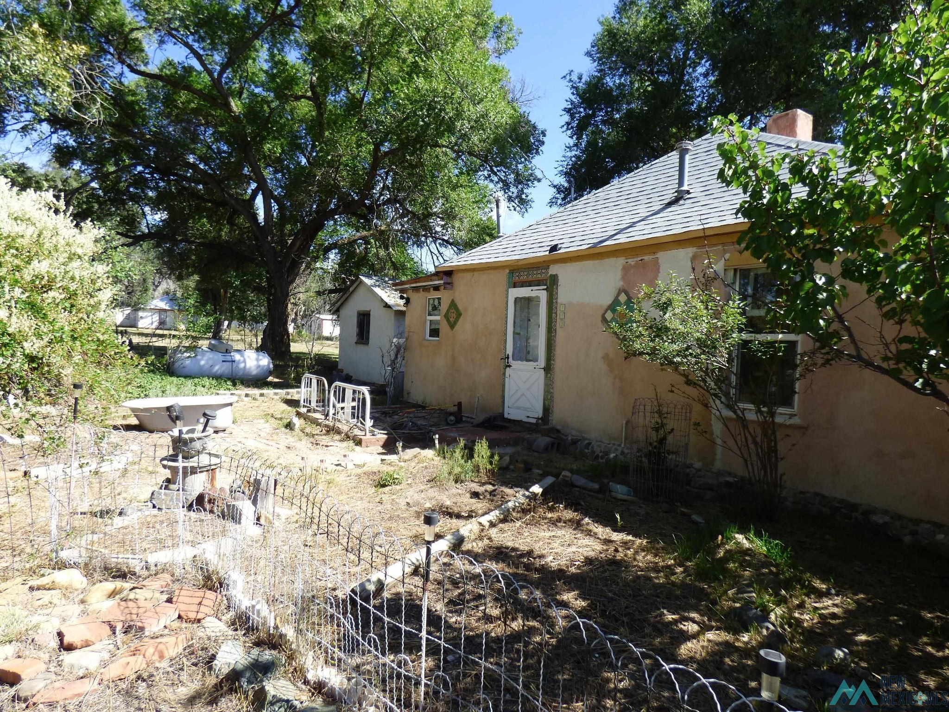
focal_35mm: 20
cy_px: 356
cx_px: 474
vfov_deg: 66.0
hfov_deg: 81.7
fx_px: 548
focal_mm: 3.58
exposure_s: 1/500
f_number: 2.8
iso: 100
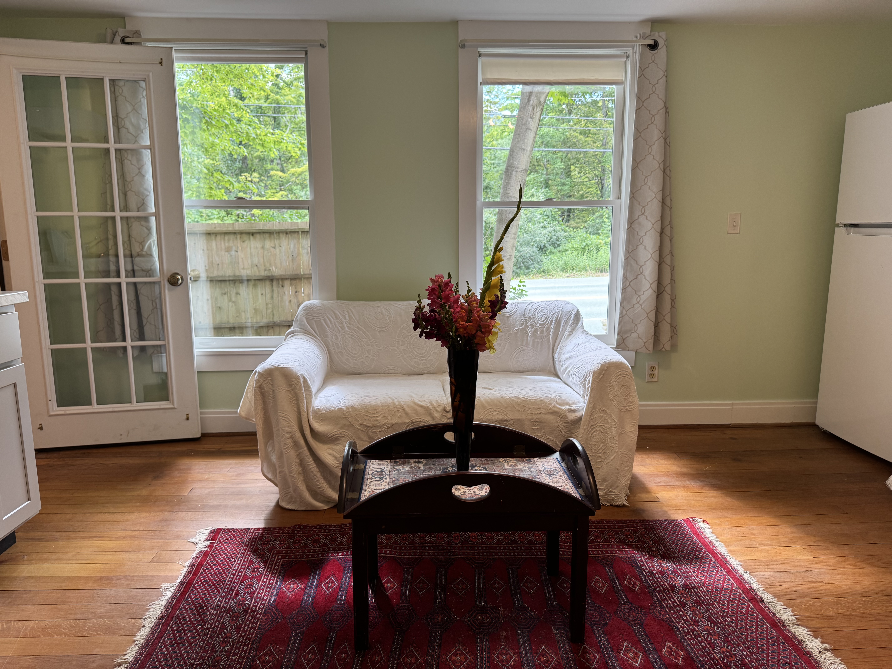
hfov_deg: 71.6
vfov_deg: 56.8
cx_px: 446
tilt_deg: -9.8
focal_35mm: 24
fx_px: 618
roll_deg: -0.6
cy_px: 334
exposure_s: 1/121
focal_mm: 6.76
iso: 100
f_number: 1.78
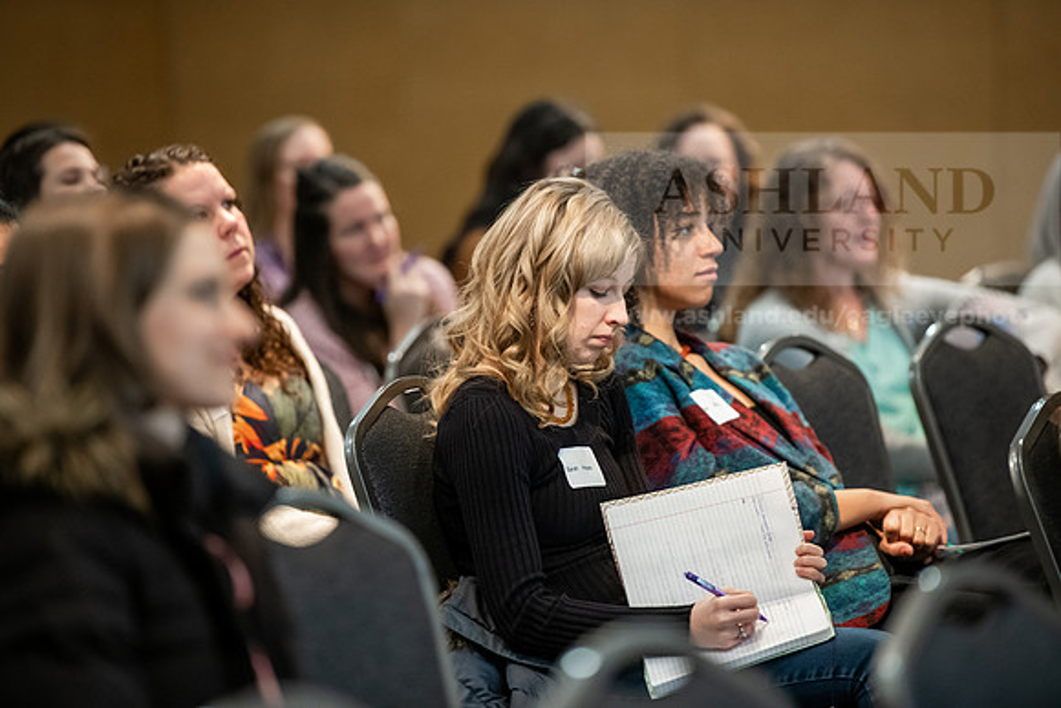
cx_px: 530
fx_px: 5748
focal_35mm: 195
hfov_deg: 10.5
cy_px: 354
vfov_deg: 7.0
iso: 2500
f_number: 2.8
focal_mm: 195
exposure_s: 1/200
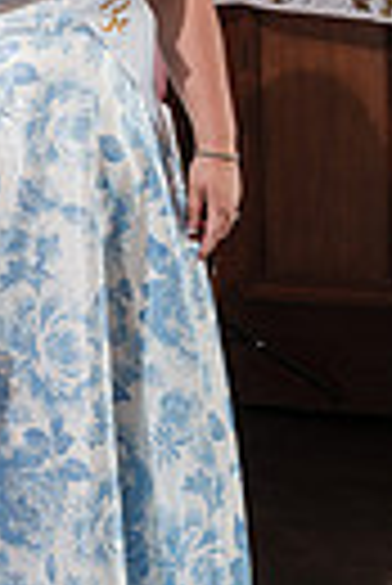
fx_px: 2753
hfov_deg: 8.1
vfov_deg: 12.1
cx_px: 270
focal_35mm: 169
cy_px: 68
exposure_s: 1/250
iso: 1000
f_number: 4
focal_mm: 49
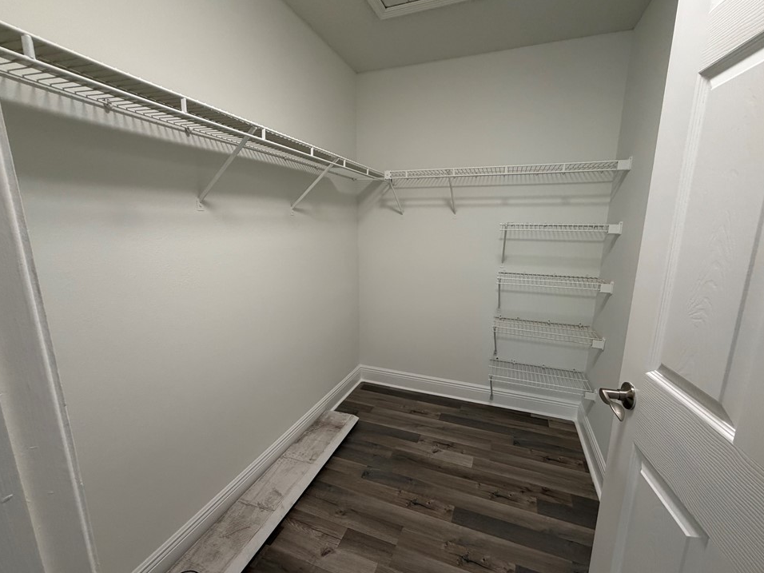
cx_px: 392
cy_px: 292
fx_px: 331
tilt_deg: -12.4
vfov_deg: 81.7
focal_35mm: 15
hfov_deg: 98.1
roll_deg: +0.1
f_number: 2.2
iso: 320
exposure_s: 1/120
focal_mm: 2.22
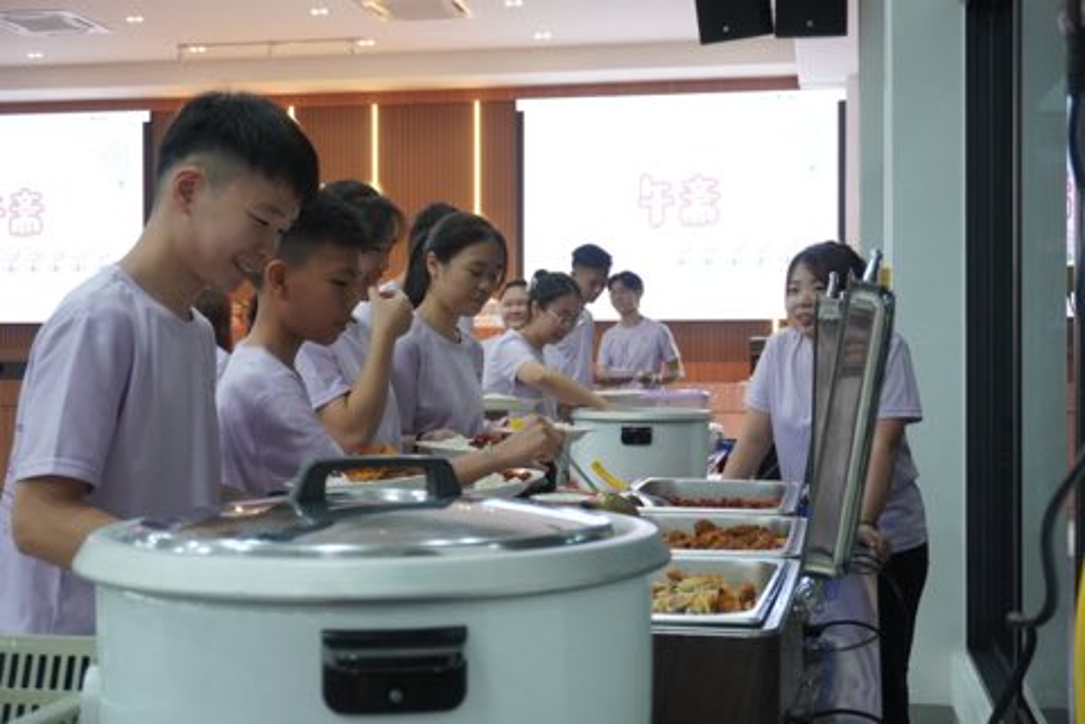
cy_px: 362
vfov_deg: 27.3
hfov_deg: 40.0
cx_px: 542
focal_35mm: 50
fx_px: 1492
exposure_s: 1/160
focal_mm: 33
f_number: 5
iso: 2500
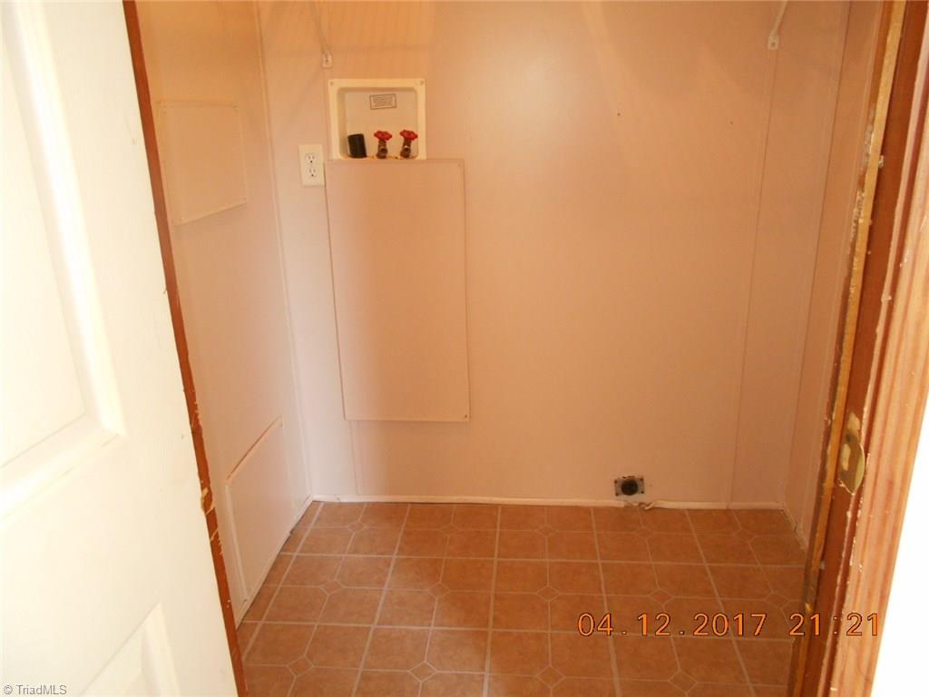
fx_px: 698
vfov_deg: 53.1
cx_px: 464
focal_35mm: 26
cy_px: 348
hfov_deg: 67.3
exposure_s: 1/25
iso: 400
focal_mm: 4.6
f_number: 3.2
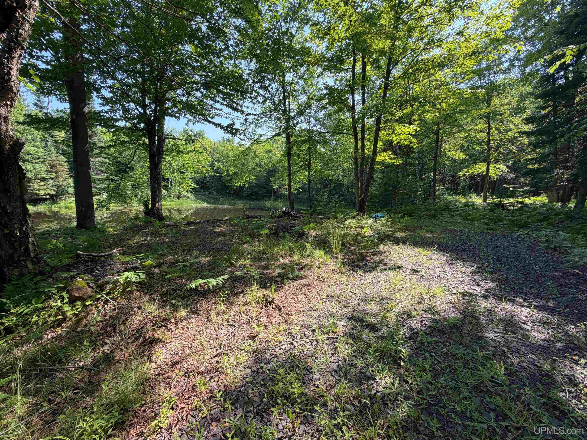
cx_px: 294
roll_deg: -1.1
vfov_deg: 85.7
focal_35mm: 14
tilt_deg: -6.6
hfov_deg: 102.1
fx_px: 237
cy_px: 220
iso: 50
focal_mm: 2.22
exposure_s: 1/306
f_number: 2.2
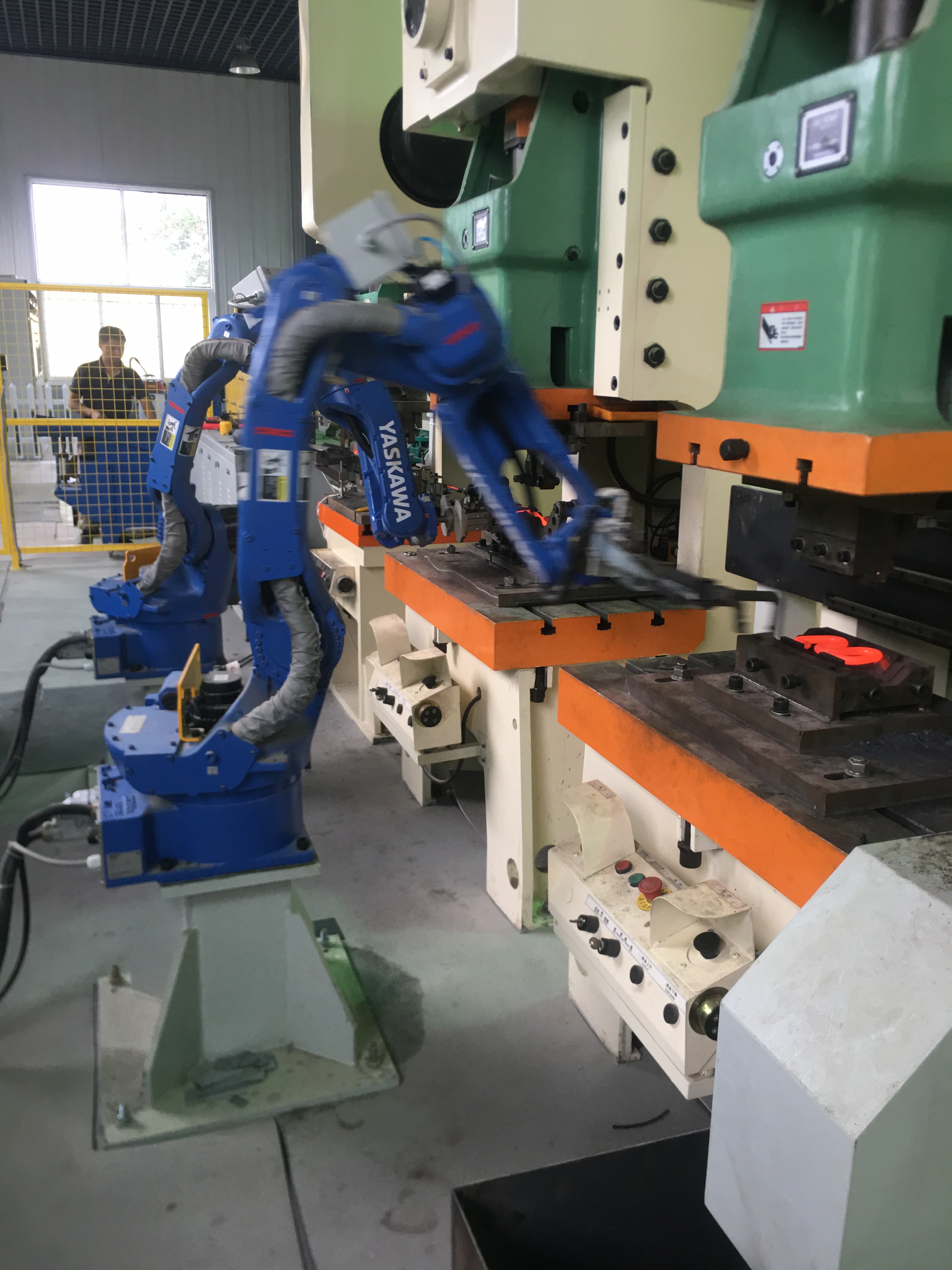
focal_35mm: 29
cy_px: 635
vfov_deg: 61.7
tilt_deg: -12.8
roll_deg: -1.8
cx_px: 476
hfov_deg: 48.2
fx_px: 1063
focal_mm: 4.15
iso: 32
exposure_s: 1/17
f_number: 2.2
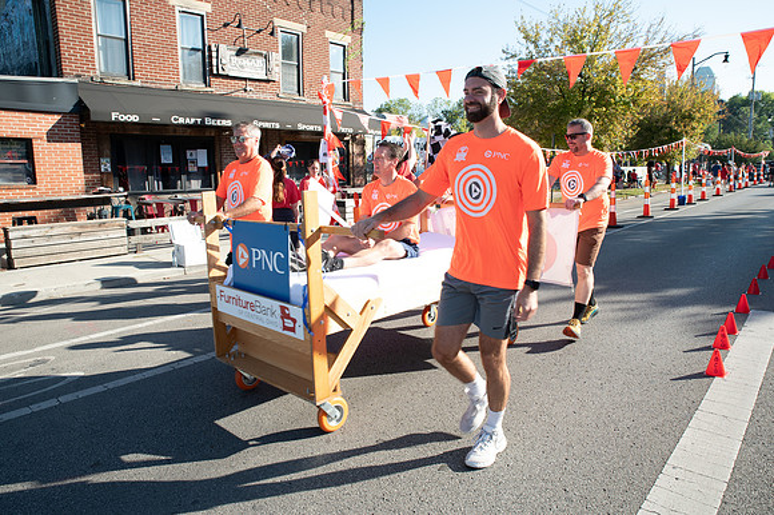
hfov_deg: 73.8
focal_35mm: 24
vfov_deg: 53.1
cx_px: 387
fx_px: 516
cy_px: 258
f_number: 11
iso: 500
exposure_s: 1/200
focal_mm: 24
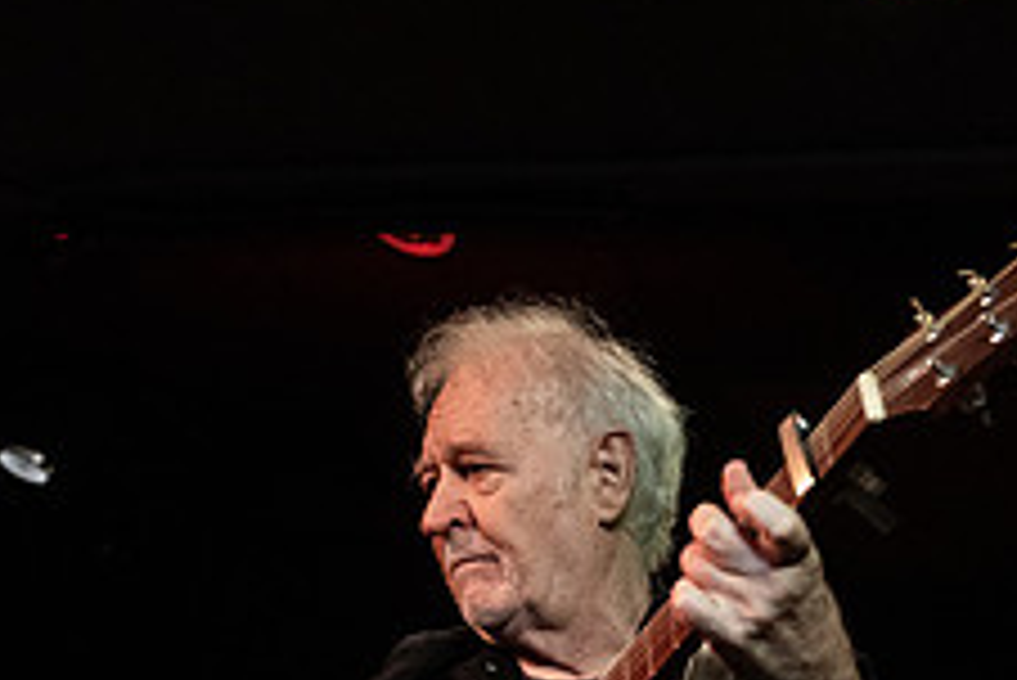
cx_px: 543
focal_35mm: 97
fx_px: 2742
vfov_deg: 13.8
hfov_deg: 21.0
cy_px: 799
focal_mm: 35
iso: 2500
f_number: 3.2
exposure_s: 1/200
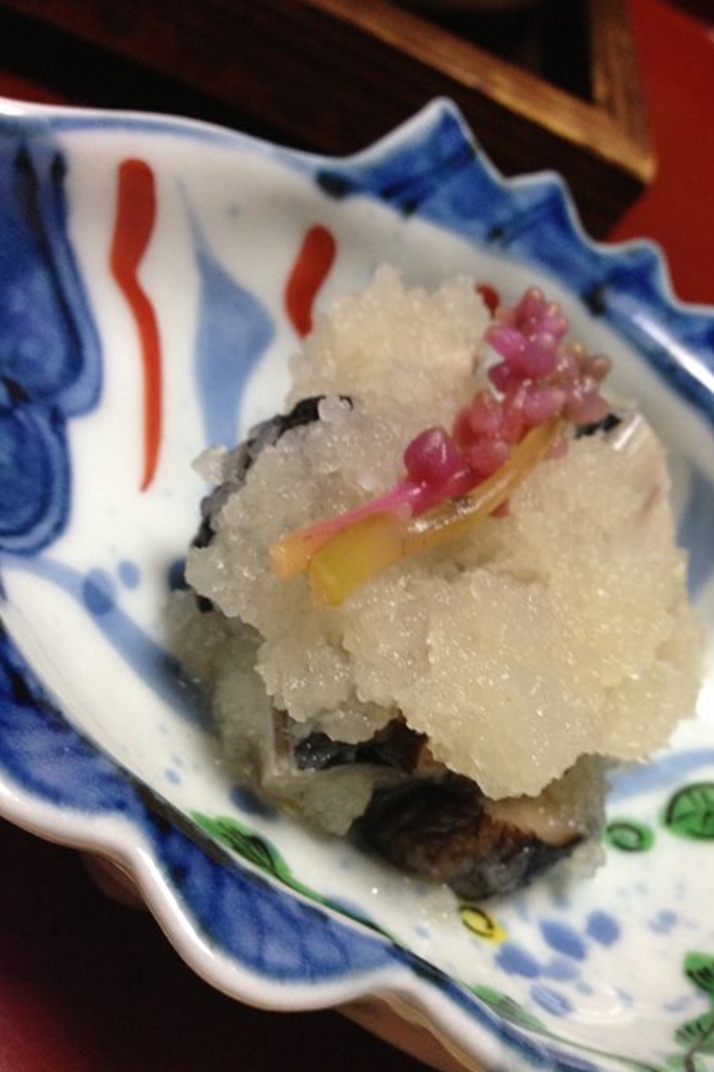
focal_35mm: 35
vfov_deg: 54.5
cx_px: 408
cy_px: 543
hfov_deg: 37.7
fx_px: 1042
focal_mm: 4.13
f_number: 2.4
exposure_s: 1/20
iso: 200
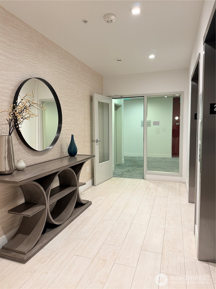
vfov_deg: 71.6
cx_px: 108
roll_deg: +0.2
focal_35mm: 24
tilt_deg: -5.4
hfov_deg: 56.8
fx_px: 200
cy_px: 144
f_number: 1.78
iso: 250
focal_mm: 6.76
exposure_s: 1/60
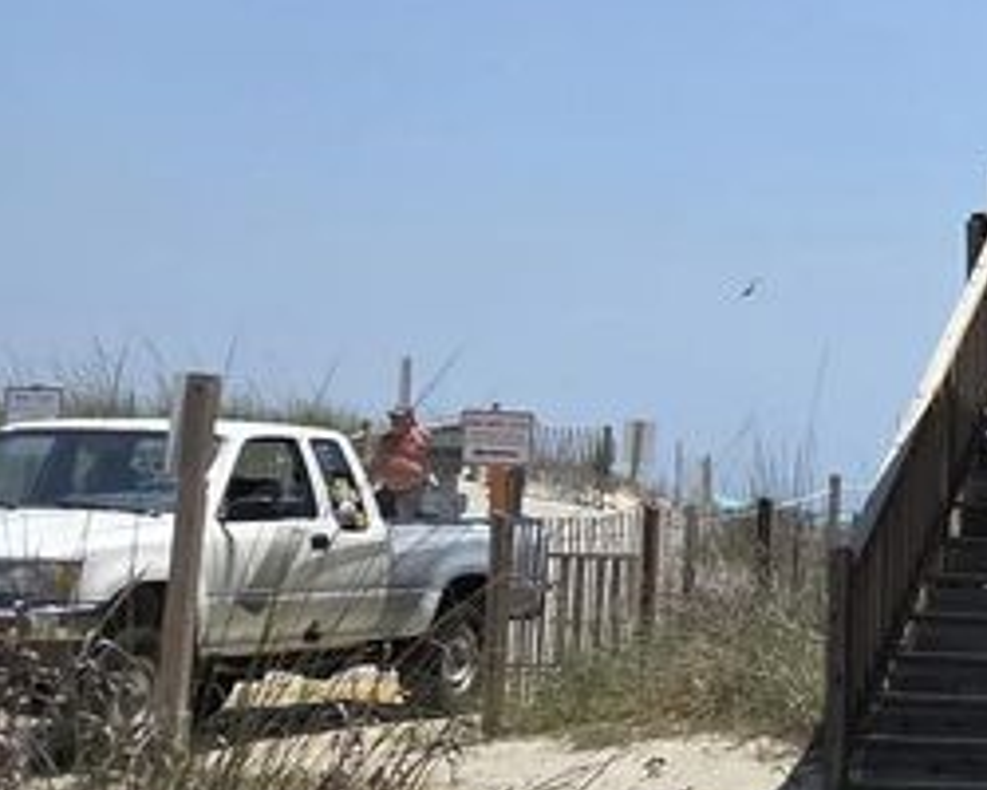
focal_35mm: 92
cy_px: 336
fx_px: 2687
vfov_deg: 16.7
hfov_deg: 16.2
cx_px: 1950
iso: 80
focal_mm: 5.4
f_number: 1.8
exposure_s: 1/7599
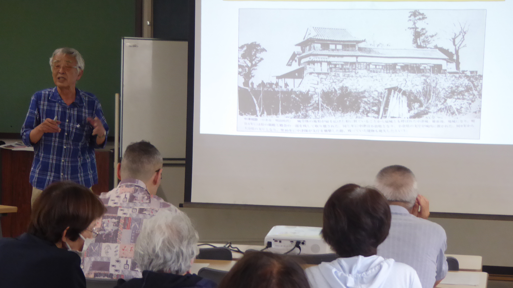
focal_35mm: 99
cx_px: 255
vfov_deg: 12.2
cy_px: 132
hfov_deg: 21.6
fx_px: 1347
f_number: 4.9
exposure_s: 1/40
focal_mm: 16.1
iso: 400
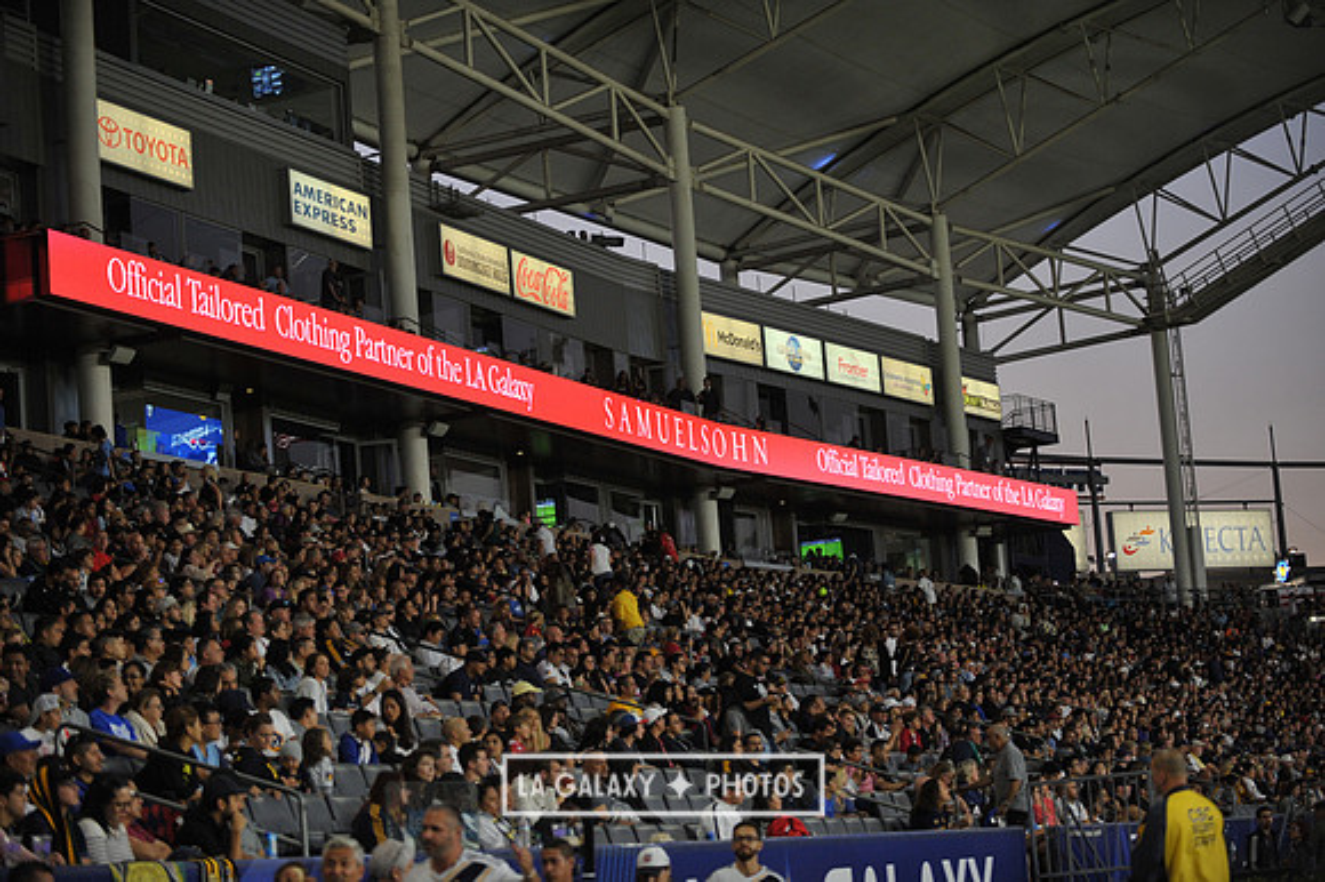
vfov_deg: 15.9
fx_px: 3163
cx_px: 662
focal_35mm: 86
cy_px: 441
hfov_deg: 23.7
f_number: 2.8
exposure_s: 1/800
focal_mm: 86
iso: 1250
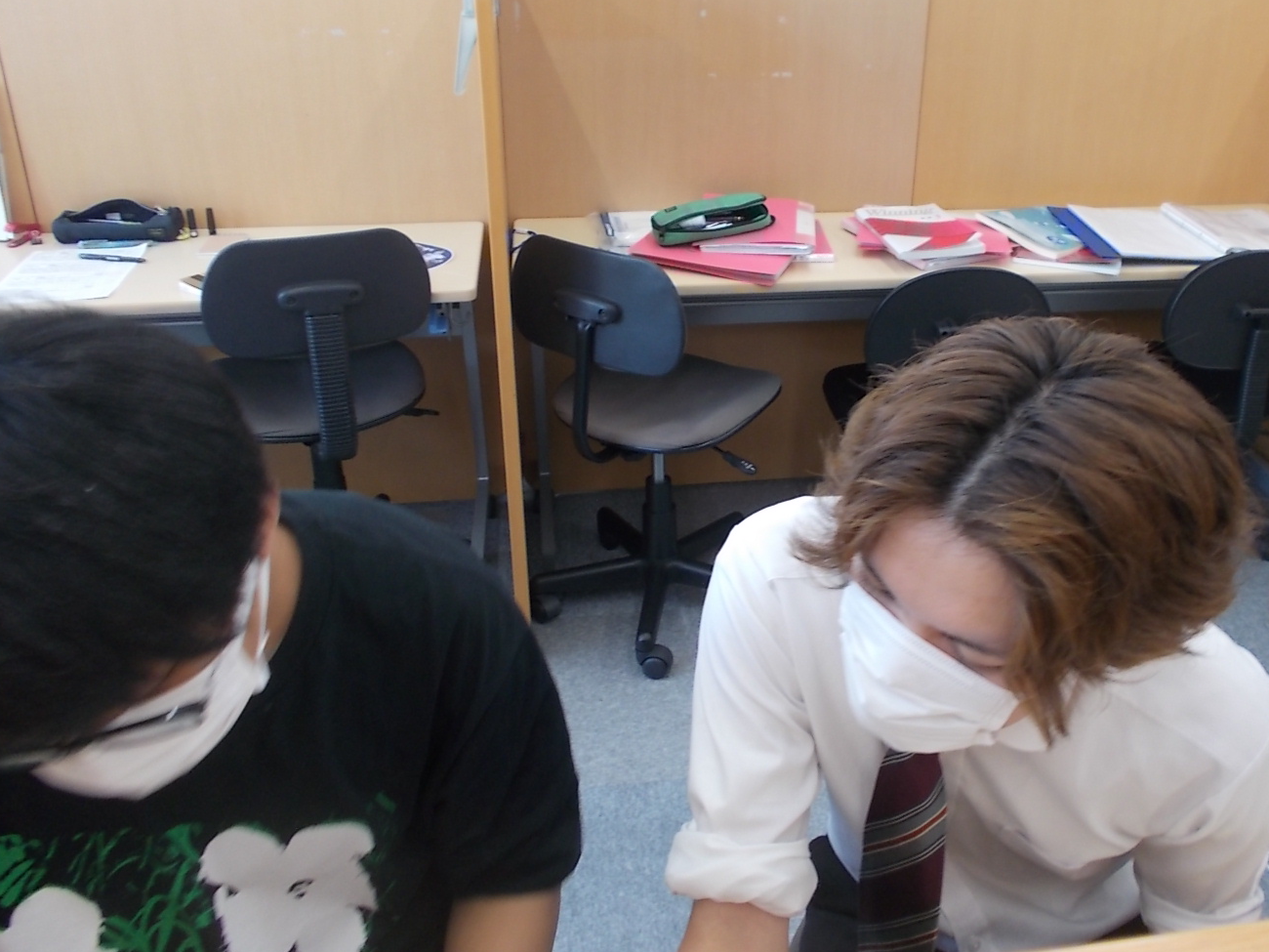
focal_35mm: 32
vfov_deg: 44.0
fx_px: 1173
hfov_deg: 56.3
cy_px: 395
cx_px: 768
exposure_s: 1/25
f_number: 3.2
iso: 125
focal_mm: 4.6
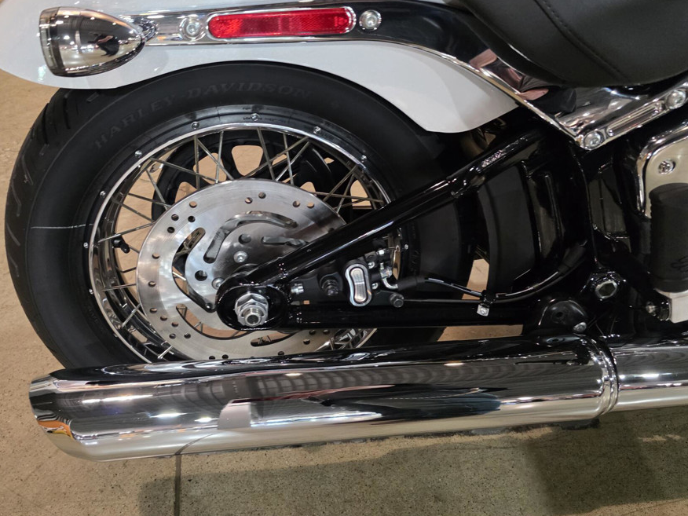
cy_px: 204
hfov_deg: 62.9
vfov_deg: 49.4
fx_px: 557
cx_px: 274
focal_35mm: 28
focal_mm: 6.3
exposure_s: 1/120
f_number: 1.7
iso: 800
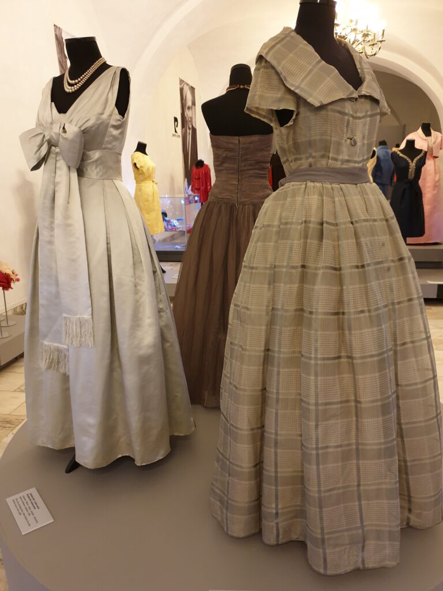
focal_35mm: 26
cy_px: 296
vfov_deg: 67.3
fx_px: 444
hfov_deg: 53.1
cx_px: 222
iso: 250
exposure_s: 1/50
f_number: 1.5
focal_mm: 4.3
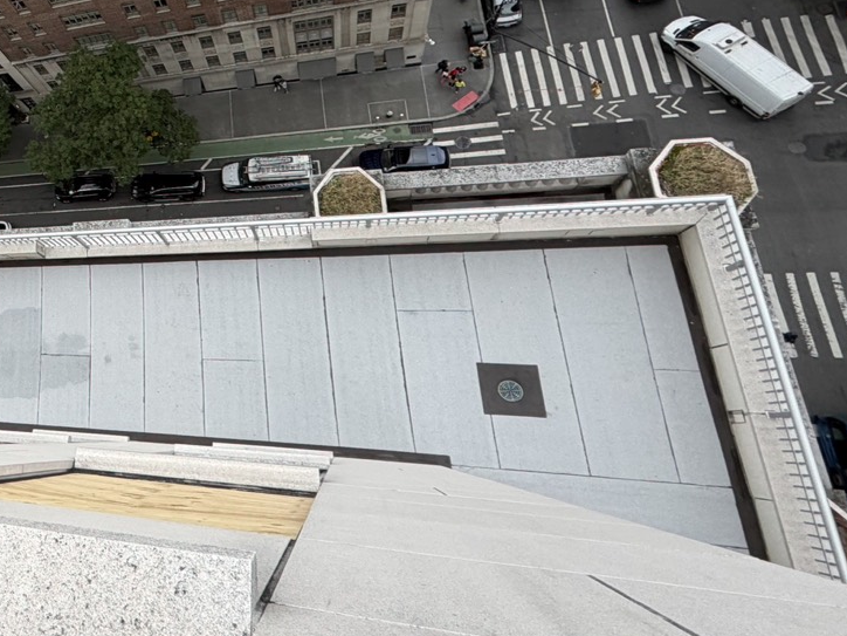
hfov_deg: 49.2
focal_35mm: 29
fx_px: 710
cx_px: -18
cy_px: 168
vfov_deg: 46.7
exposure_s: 1/424
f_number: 2.2
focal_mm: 2.22
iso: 64
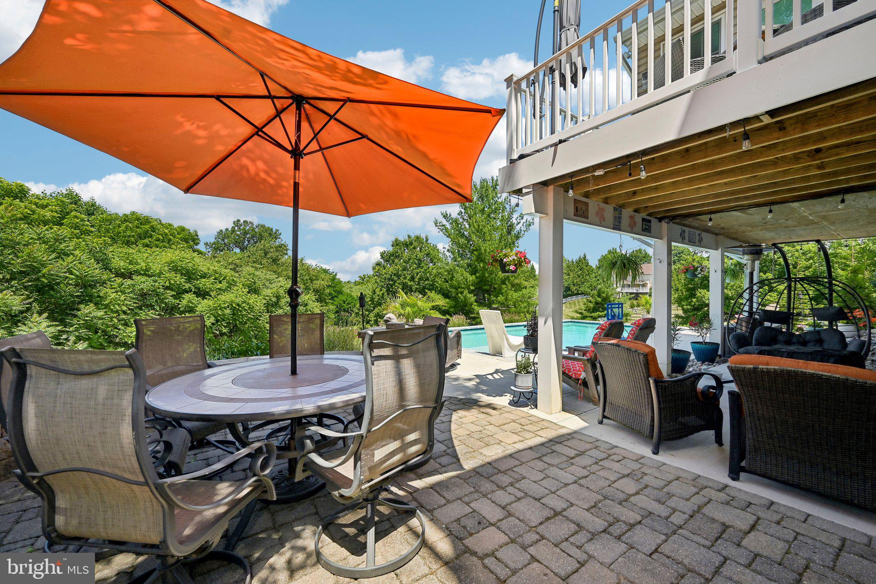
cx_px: 438
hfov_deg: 104.3
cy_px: 292
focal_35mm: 14
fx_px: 341
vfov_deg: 81.2
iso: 100
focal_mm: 14
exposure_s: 1/320
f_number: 8
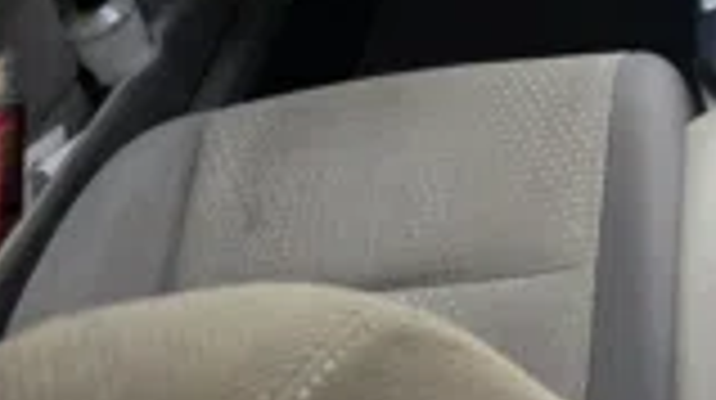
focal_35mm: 63
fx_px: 1195
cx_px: 608
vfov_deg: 14.9
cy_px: -445
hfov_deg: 32.1
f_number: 1.7
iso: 160
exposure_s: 1/180
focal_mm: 6.3
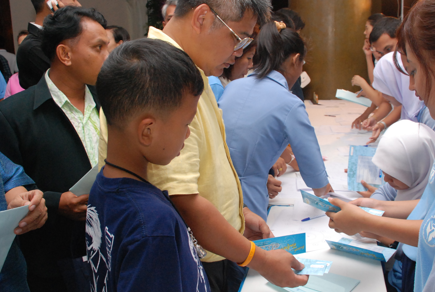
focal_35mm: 38
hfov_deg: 50.4
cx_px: 249
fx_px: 460
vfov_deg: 35.2
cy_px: 146
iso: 1000
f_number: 5.6
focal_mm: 18
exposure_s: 1/125
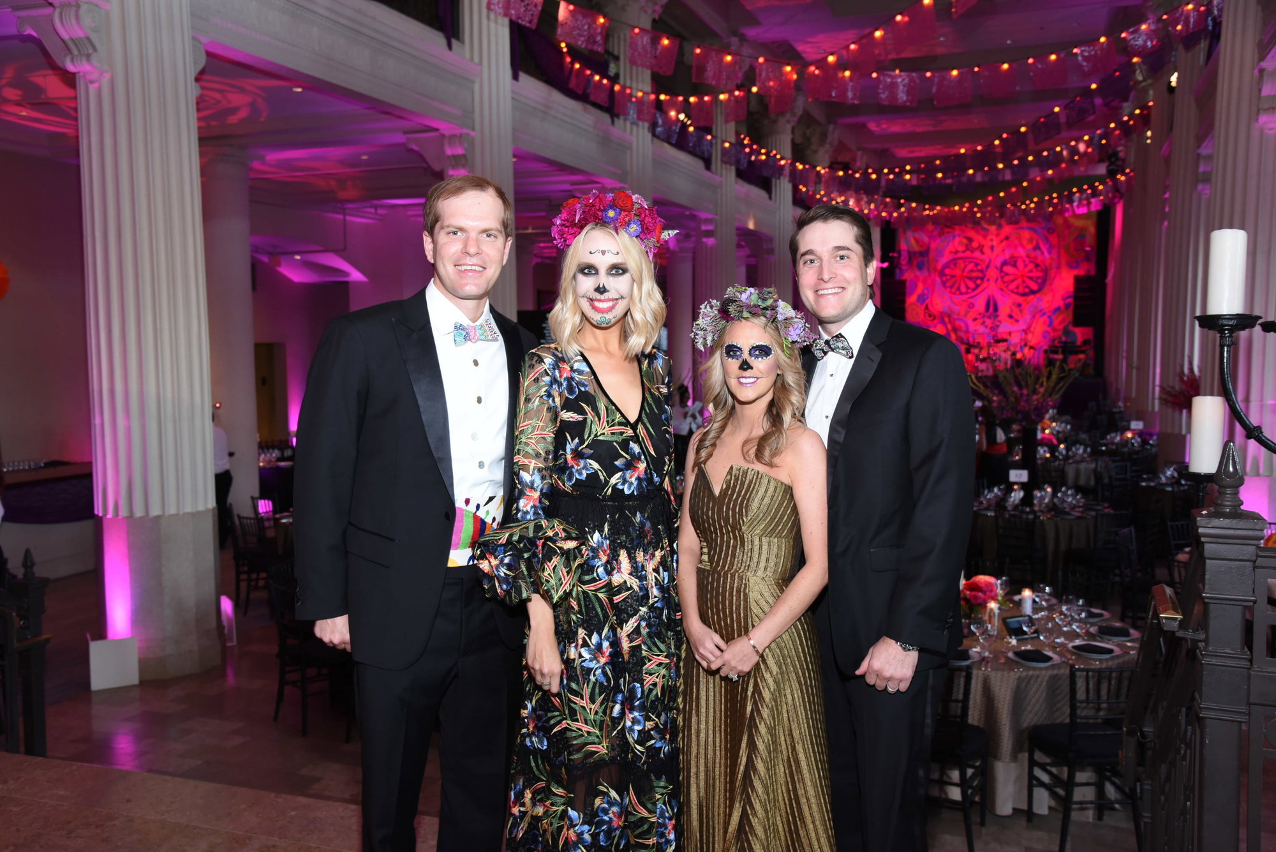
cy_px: 426
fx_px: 1135
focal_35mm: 32
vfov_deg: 41.1
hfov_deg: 58.7
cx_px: 638
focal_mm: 32
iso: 1250
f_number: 5.6
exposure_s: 1/50
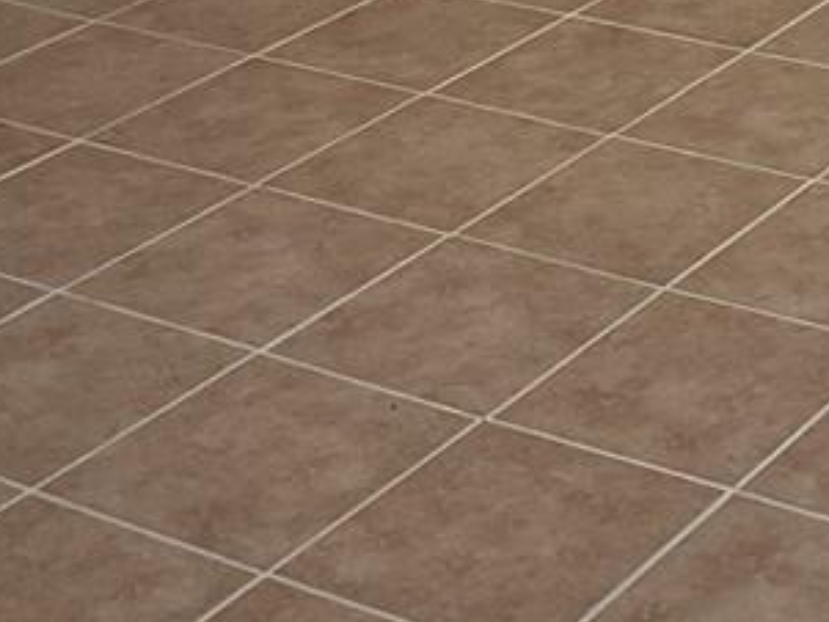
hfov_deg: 12.3
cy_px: -347
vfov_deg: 9.3
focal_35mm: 154
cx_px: 1217
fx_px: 3690
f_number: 1.8
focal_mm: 3
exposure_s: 1/120
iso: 32
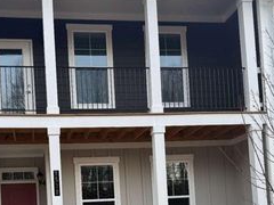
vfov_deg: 27.4
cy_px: 207
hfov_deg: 37.8
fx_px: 396
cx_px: 91
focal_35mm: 50
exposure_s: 1/121
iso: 80
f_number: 1.78
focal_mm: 6.76
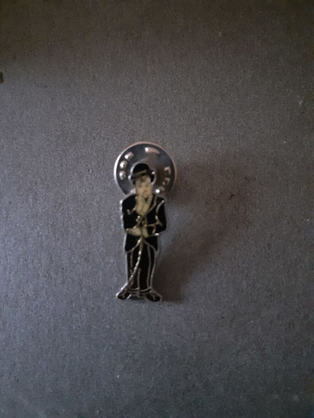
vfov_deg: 65.3
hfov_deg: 51.4
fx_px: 327
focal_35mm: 27
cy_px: 209
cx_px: 157
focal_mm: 3.6
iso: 1250
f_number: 1.9
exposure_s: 1/10
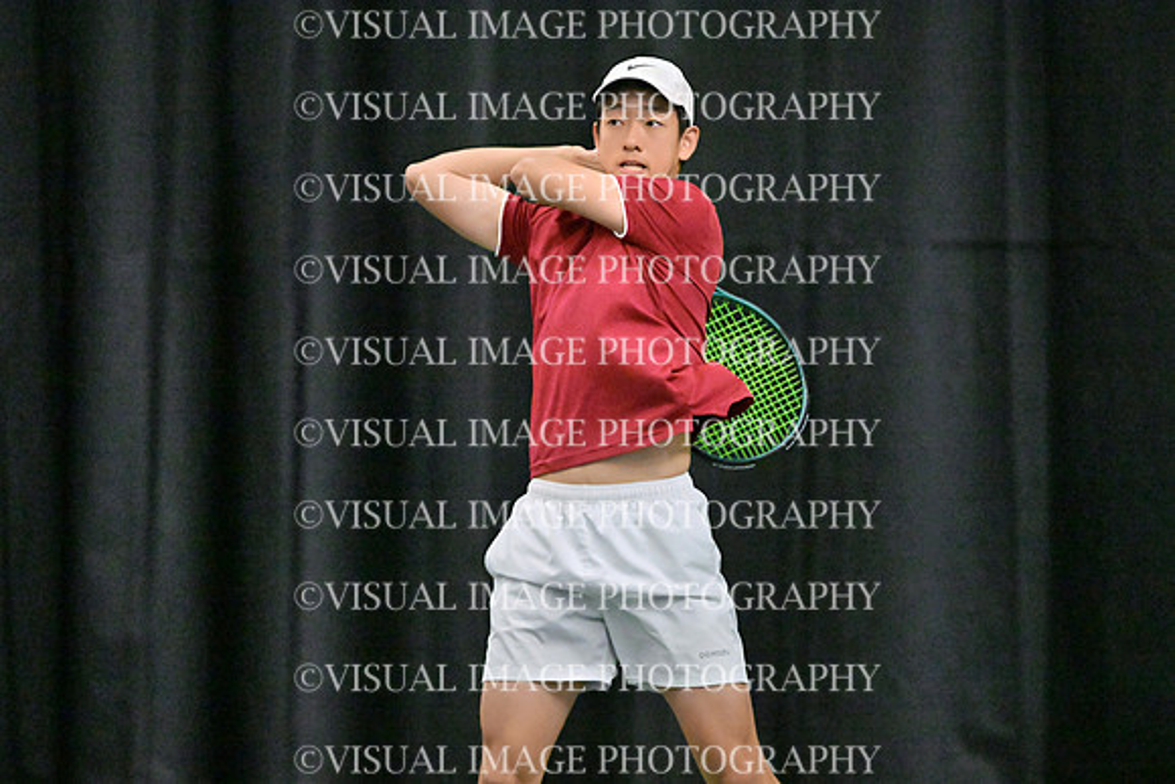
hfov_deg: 6.9
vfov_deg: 4.6
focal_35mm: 300
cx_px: 588
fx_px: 9793
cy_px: 392
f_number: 2.8
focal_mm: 300
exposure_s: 1/1000
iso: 10000
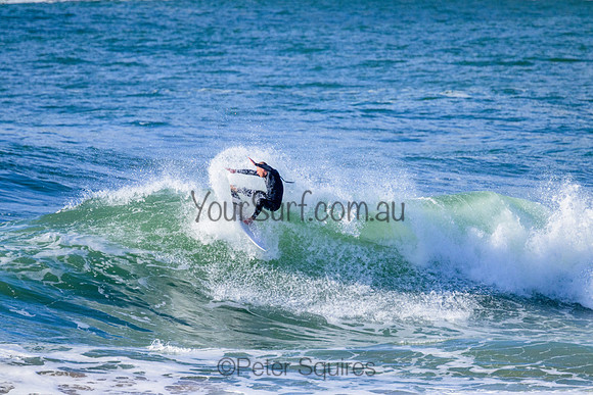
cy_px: 198
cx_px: 296
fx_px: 13180
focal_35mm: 800
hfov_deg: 2.6
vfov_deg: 1.7
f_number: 11
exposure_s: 1/2000
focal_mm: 800
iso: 1600
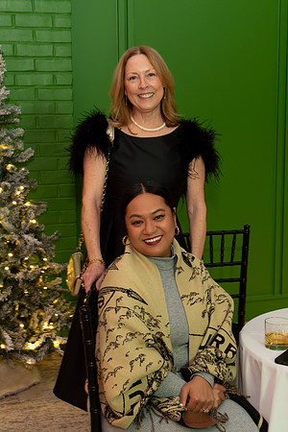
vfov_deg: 35.1
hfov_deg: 23.8
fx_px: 683
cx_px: 151
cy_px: 216
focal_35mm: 57
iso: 1250
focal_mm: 38
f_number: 5.6
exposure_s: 1/40
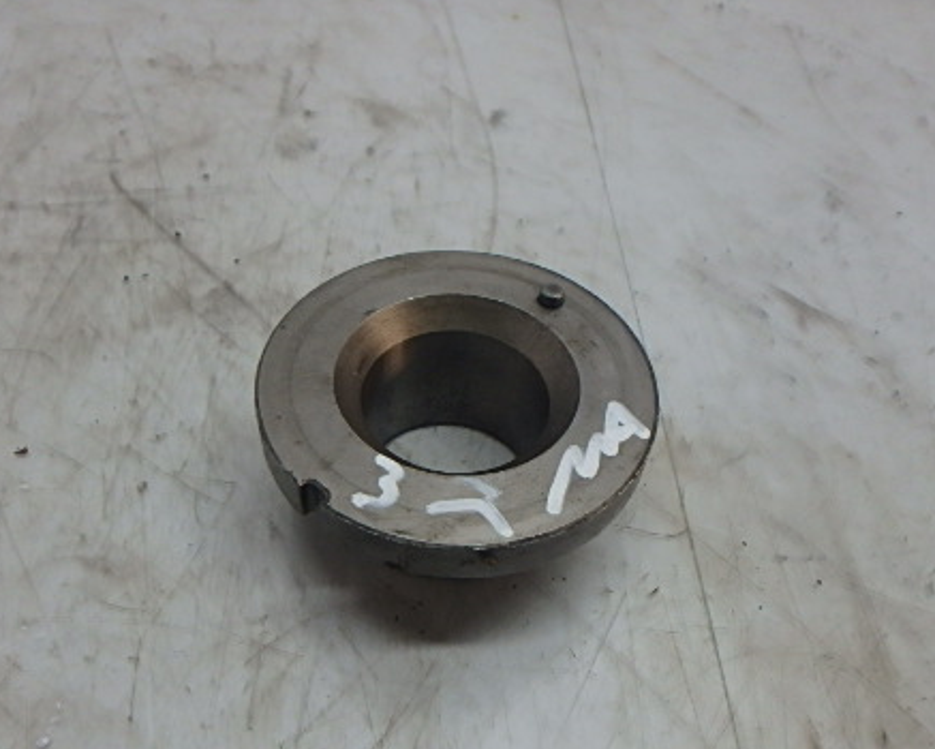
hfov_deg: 58.7
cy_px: 424
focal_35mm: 30
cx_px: 430
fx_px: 831
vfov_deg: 48.4
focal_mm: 3.7
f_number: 3.5
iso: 200
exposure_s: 1/50
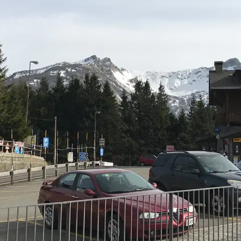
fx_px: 480
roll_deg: -0.3
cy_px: 74
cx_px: 117
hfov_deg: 28.2
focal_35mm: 61
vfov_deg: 27.9
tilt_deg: +11.8
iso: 20
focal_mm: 3.99
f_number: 1.8
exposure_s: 1/3300
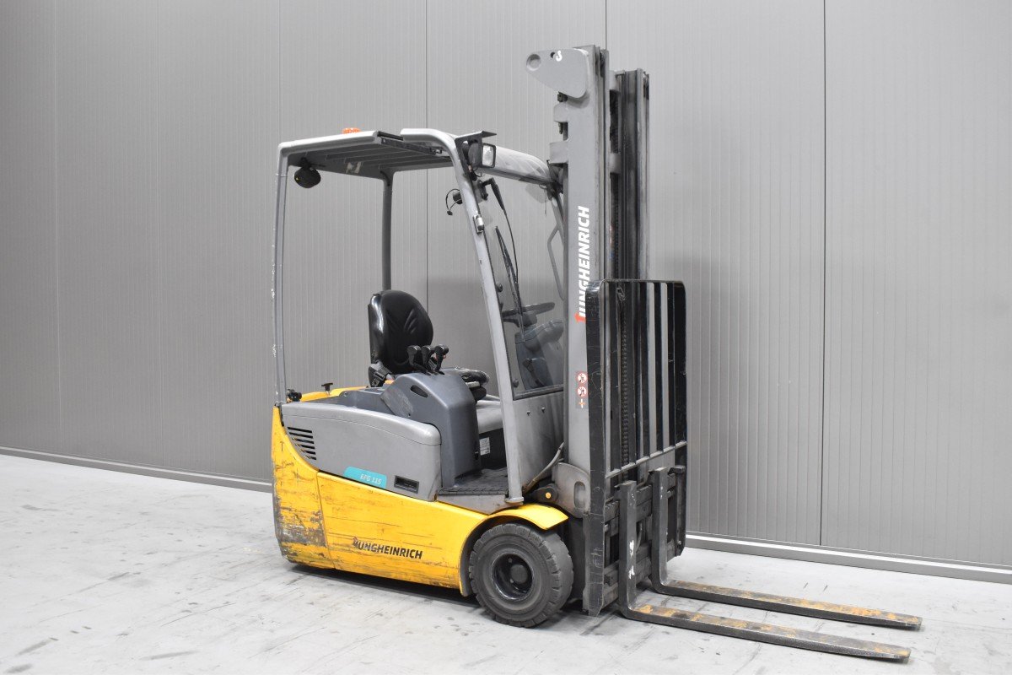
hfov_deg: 57.2
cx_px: 506
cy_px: 338
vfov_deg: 40.0
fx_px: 928
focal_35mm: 33
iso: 1600
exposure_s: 1/20
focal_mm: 22
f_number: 5.6
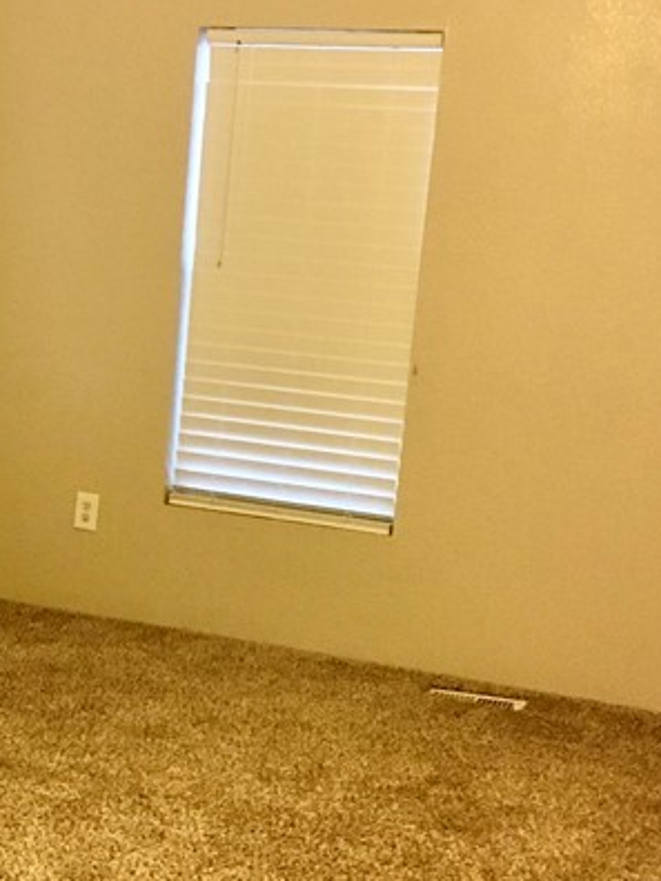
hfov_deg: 19.1
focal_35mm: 75
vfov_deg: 25.9
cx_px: 16
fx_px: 1910
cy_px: 550
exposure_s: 1/30
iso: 160
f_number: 2.2
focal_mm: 4.15
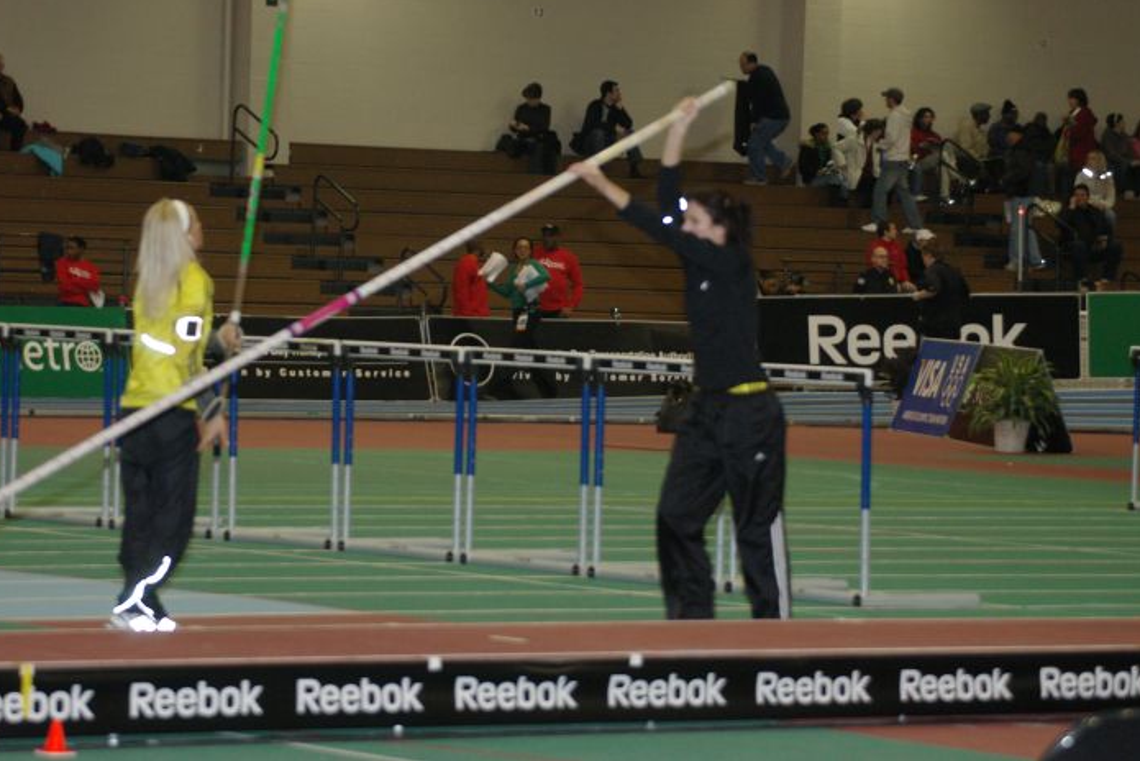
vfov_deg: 6.9
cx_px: 504
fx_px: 6291
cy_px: 325
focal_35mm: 199
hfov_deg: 10.4
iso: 800
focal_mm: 115
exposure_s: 1/125
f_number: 5.6
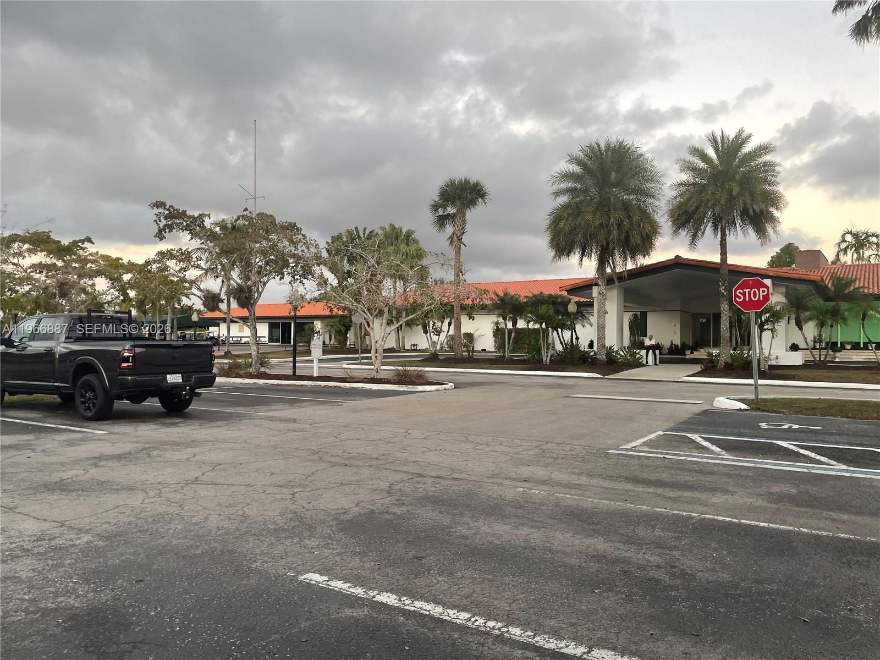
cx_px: 440
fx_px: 661
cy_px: 330
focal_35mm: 26
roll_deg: +2.5
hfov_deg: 67.3
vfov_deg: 53.1
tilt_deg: -0.3
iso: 80
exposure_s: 1/121
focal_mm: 4.2
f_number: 1.6
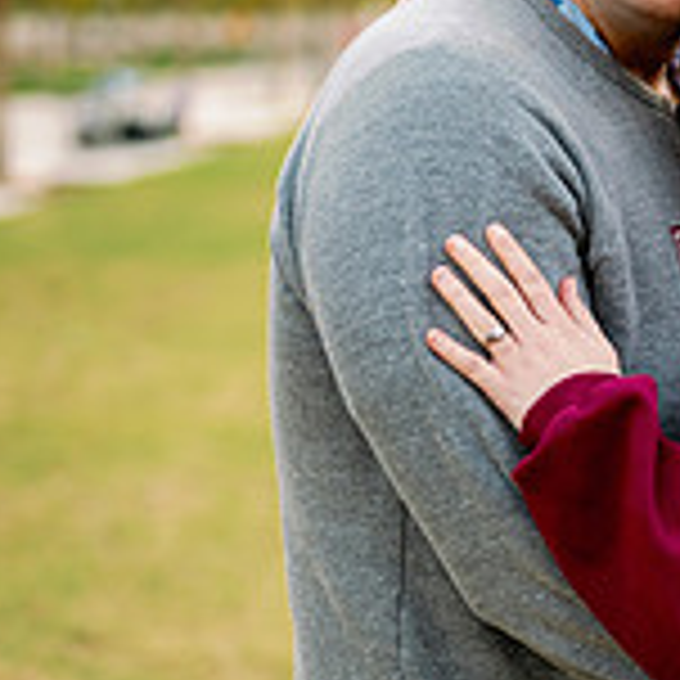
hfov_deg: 13.6
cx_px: 639
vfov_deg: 13.7
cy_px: 324
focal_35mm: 127
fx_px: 2823
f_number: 2
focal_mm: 50
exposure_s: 1/500
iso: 250
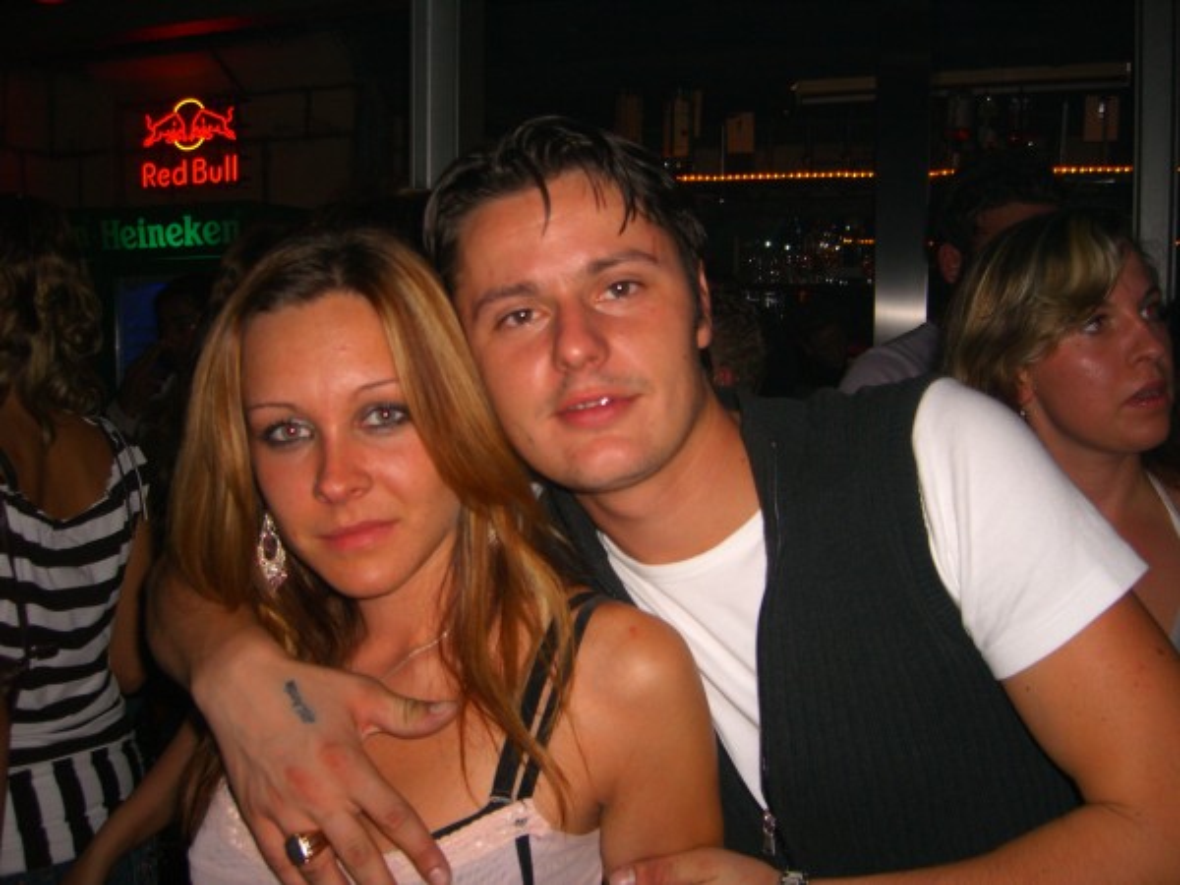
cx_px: 590
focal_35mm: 38
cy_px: 442
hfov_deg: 49.0
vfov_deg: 37.7
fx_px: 1295
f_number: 2.8
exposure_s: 1/60
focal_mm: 7.9
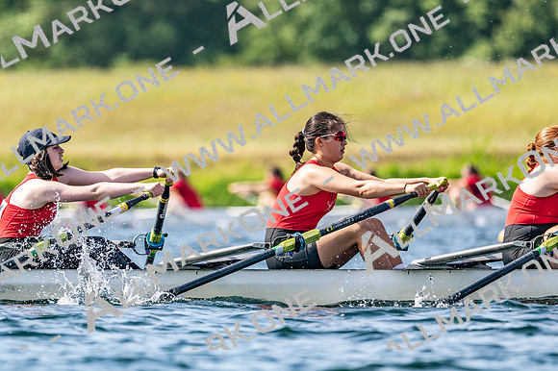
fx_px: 9294
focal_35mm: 600
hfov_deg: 3.4
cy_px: 186
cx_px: 279
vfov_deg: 2.3
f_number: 4.5
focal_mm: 400
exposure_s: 1/2500
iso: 280
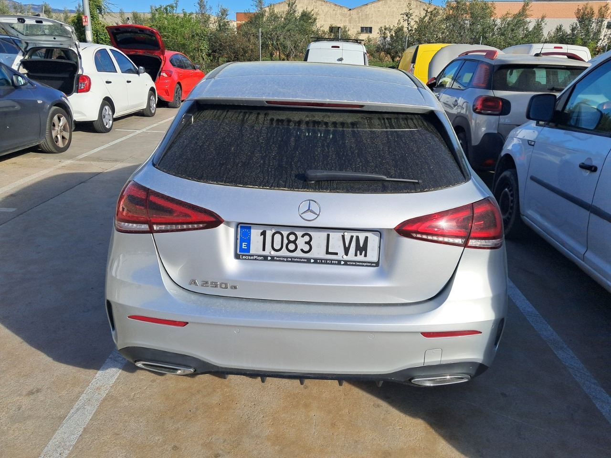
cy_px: 229
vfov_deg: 51.4
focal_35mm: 27
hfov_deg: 65.3
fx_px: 477
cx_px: 306
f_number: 1.8
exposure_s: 1/466
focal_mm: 4
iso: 50
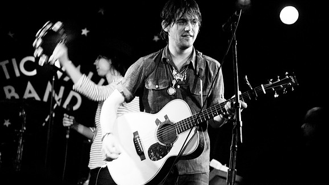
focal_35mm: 98
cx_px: 165
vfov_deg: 12.4
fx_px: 855
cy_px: 83
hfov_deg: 21.8
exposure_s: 1/50
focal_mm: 62
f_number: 2.8
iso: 1600
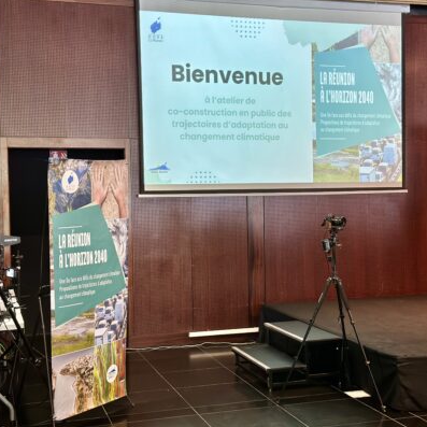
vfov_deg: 30.0
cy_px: 213
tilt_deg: -1.5
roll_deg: +0.8
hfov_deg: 30.0
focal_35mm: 57
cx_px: 257
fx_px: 795
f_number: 1.78
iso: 160
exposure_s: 1/55
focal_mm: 6.86
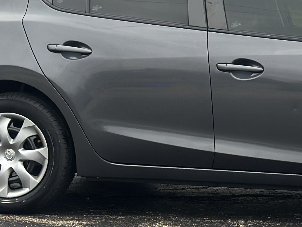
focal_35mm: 150
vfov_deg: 9.9
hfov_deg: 13.0
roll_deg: -1.4
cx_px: 317
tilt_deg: -1.9
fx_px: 1309
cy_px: 55
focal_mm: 6.86
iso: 250
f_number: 1.78
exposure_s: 1/60
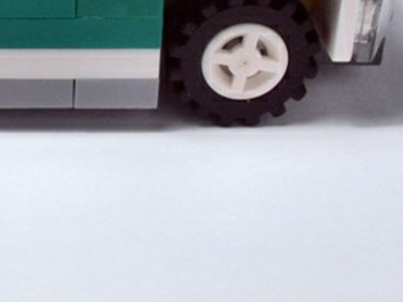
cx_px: 37
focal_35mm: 101
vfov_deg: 14.1
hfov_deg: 19.1
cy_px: -80
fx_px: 1175
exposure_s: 1/80
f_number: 3.9
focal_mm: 6.61
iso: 80
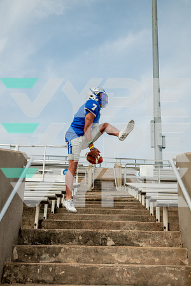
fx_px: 382
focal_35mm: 48
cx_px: 96
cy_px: 143
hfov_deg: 28.1
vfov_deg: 41.1
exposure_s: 1/400
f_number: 7.1
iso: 125
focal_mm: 48
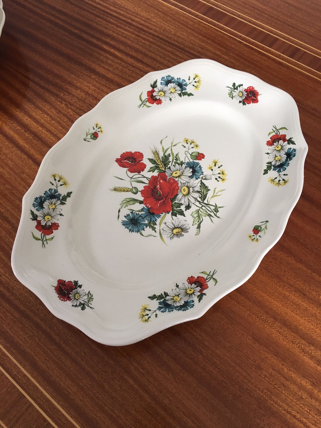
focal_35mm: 29
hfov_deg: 48.2
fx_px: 359
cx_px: 160
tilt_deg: -61.9
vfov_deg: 61.7
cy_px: 214
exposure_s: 1/33
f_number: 2.2
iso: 50
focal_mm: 4.15
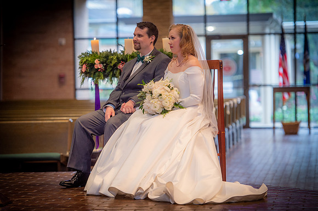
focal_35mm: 140
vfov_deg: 9.8
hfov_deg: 14.7
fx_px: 1236
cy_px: 106
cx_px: 159
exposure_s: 1/200
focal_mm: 140
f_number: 2.8
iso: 1250
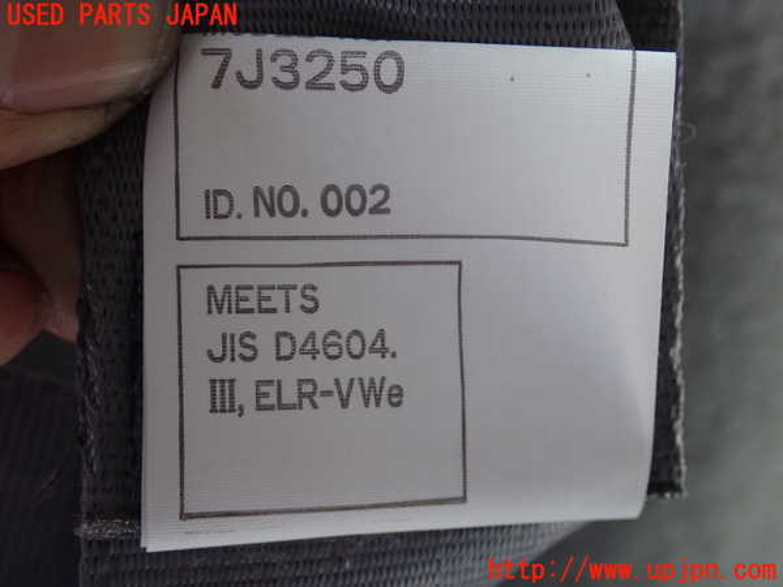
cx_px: 392
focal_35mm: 50
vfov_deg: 29.1
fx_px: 1131
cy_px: 294
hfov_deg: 38.2
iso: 125
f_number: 3.2
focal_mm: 9.01
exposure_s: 1/125
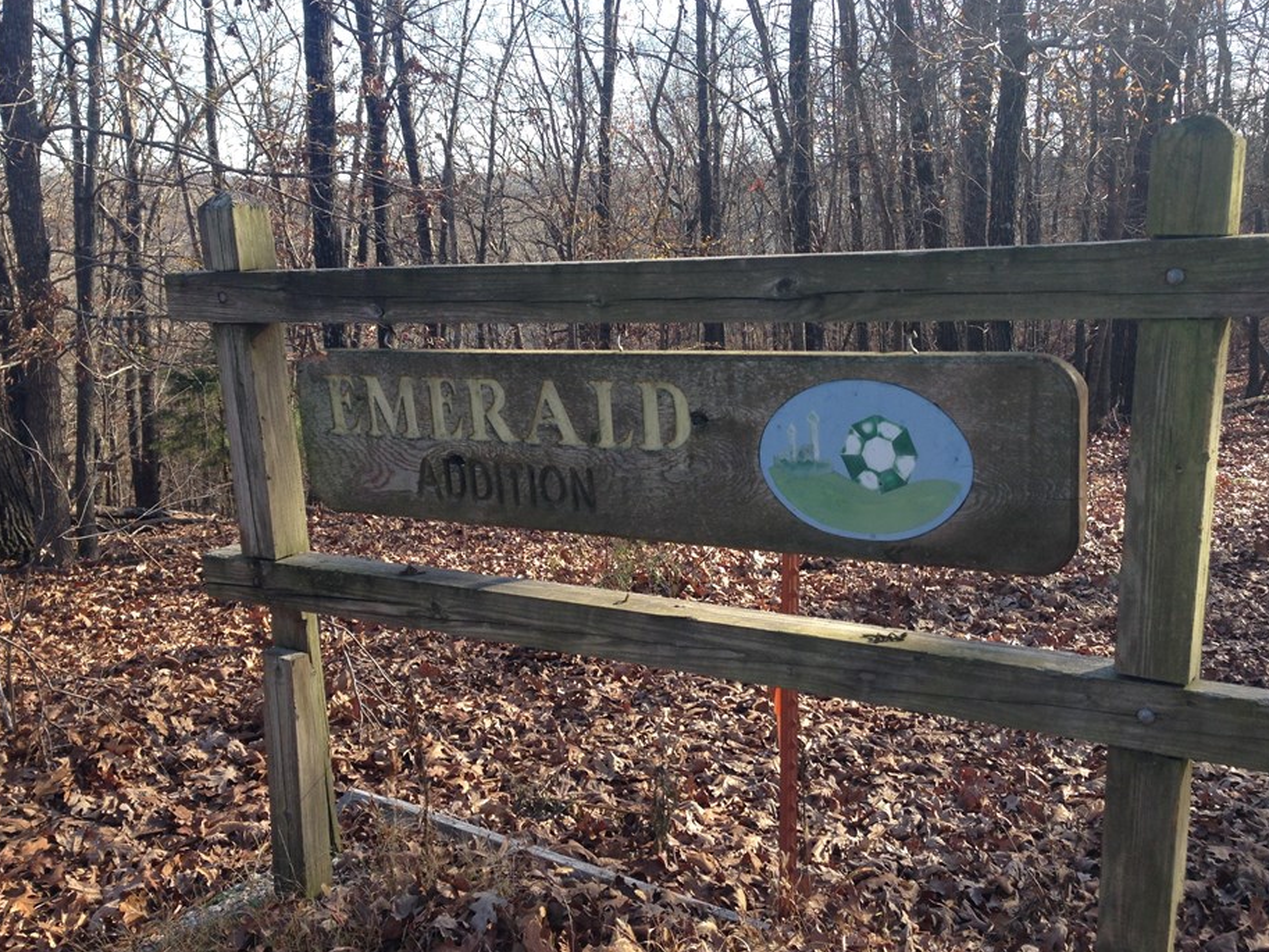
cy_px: 485
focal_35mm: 37
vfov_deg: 38.7
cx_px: 676
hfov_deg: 50.1
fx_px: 1357
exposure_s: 1/242
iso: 50
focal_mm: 4.12
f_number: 2.4
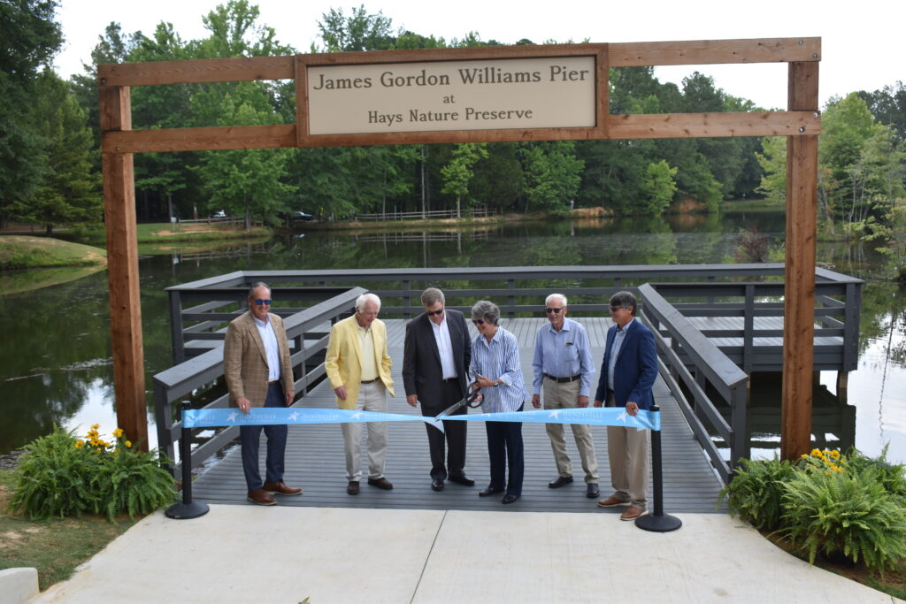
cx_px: 453
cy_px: 302
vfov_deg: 36.9
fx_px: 906
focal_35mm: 36
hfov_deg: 53.1
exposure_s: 1/250
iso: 200
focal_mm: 24
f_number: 6.3
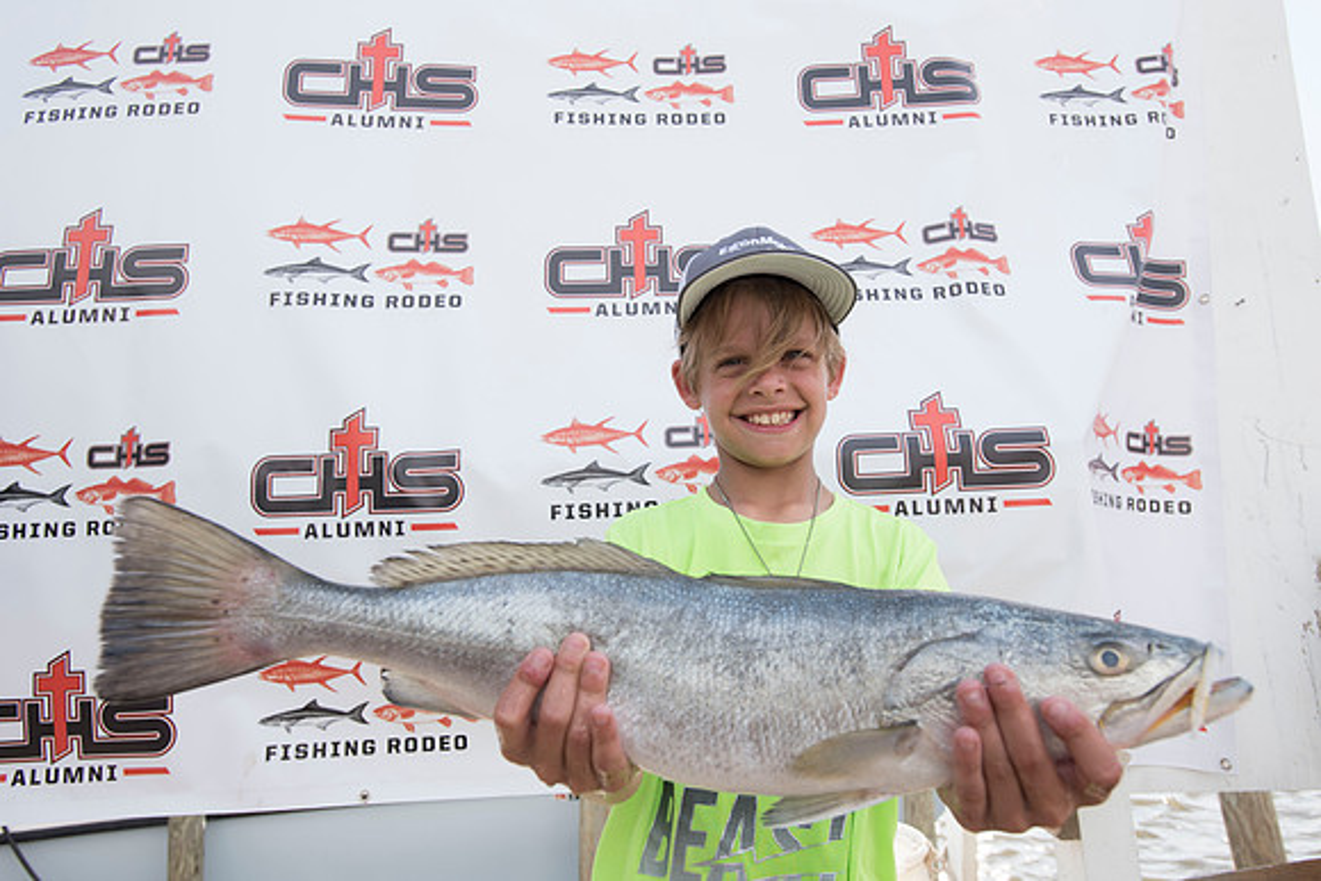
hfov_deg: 73.7
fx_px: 881
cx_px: 660
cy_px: 440
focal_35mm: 24
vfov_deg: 53.2
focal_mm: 24
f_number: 6.3
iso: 250
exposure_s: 1/500
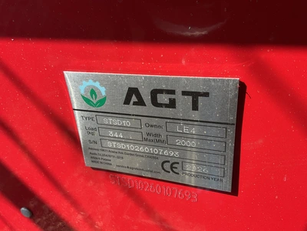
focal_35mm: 29
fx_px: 257
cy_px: 116
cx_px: 154
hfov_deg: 61.7
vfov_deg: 48.2
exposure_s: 1/389
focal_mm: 3
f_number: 1.8
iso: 25
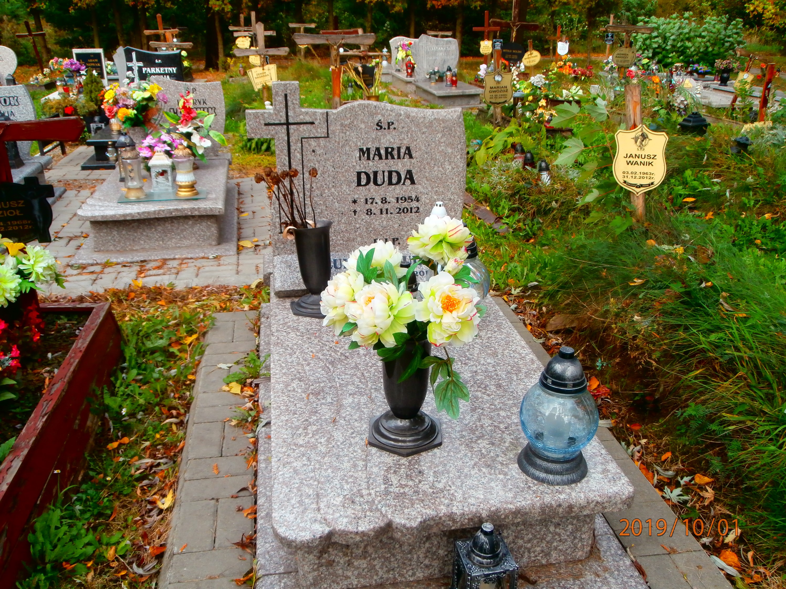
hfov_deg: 60.0
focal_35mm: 30
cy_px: 294
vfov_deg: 46.8
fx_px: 681
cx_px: 393
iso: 100
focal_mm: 5.36
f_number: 3.5
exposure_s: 1/250
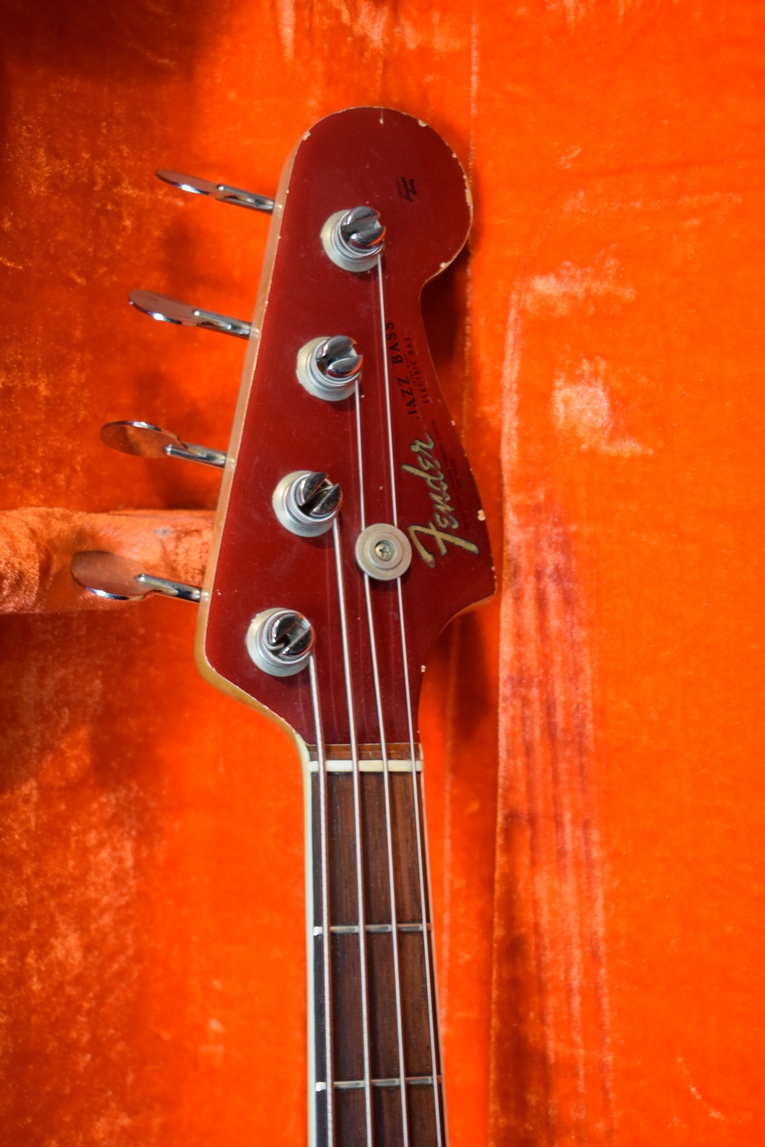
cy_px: 574
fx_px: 1912
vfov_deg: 33.4
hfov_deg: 22.6
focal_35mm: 60
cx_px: 382
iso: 2000
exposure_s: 1/60
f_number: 4.8
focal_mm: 40
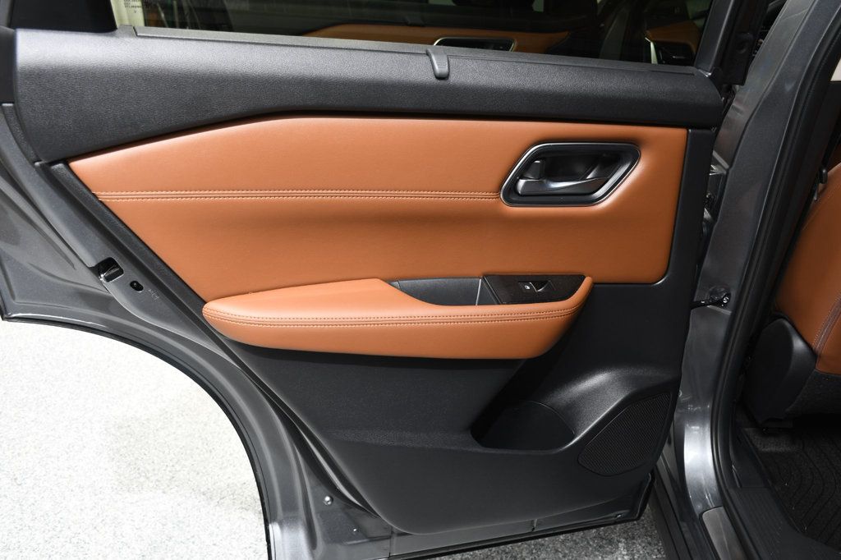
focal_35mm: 33
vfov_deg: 39.9
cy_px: 280
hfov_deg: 57.2
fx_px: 771
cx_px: 420
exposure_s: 1/160
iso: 100
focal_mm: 22
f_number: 5.6
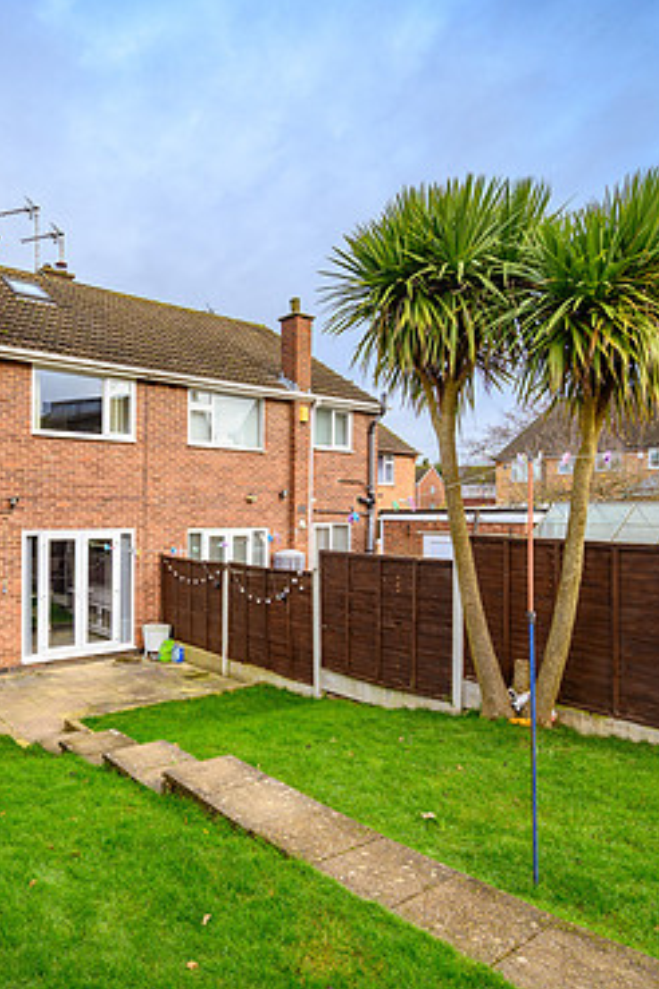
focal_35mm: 22
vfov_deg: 78.6
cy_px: 509
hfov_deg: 54.6
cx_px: 166
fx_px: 604
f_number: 7.1
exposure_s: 1/60
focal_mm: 14
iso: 100
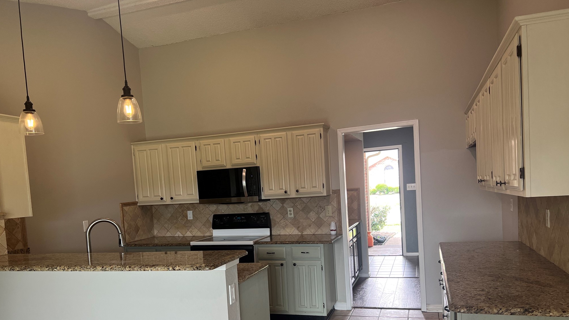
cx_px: 281
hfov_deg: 66.1
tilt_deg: -3.3
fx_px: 438
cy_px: 212
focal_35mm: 29
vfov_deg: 39.7
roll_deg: +3.2
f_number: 1.5
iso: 64
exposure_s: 1/125
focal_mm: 5.7
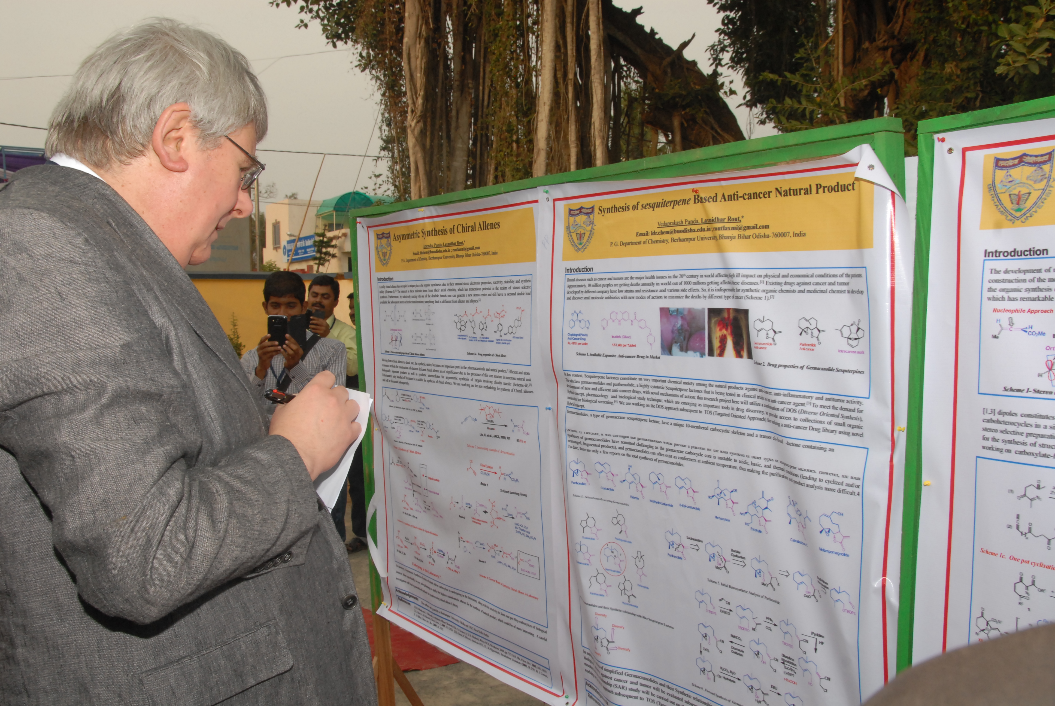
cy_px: 353
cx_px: 528
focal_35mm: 36
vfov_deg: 37.0
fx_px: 1056
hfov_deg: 53.1
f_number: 11
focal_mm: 24
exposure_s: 1/125
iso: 400
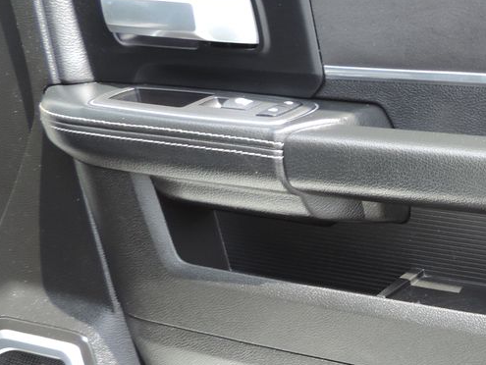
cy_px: 289
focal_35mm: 62
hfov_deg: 28.5
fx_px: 871
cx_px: 527
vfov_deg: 23.4
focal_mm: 4.3
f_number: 3
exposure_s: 1/60
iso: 80
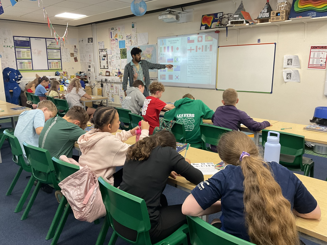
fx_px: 274
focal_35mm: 29
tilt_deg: -13.7
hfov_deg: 61.7
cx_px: 164
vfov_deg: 48.2
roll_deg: +1.0
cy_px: 122
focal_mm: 3
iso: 100
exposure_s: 1/60
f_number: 1.8
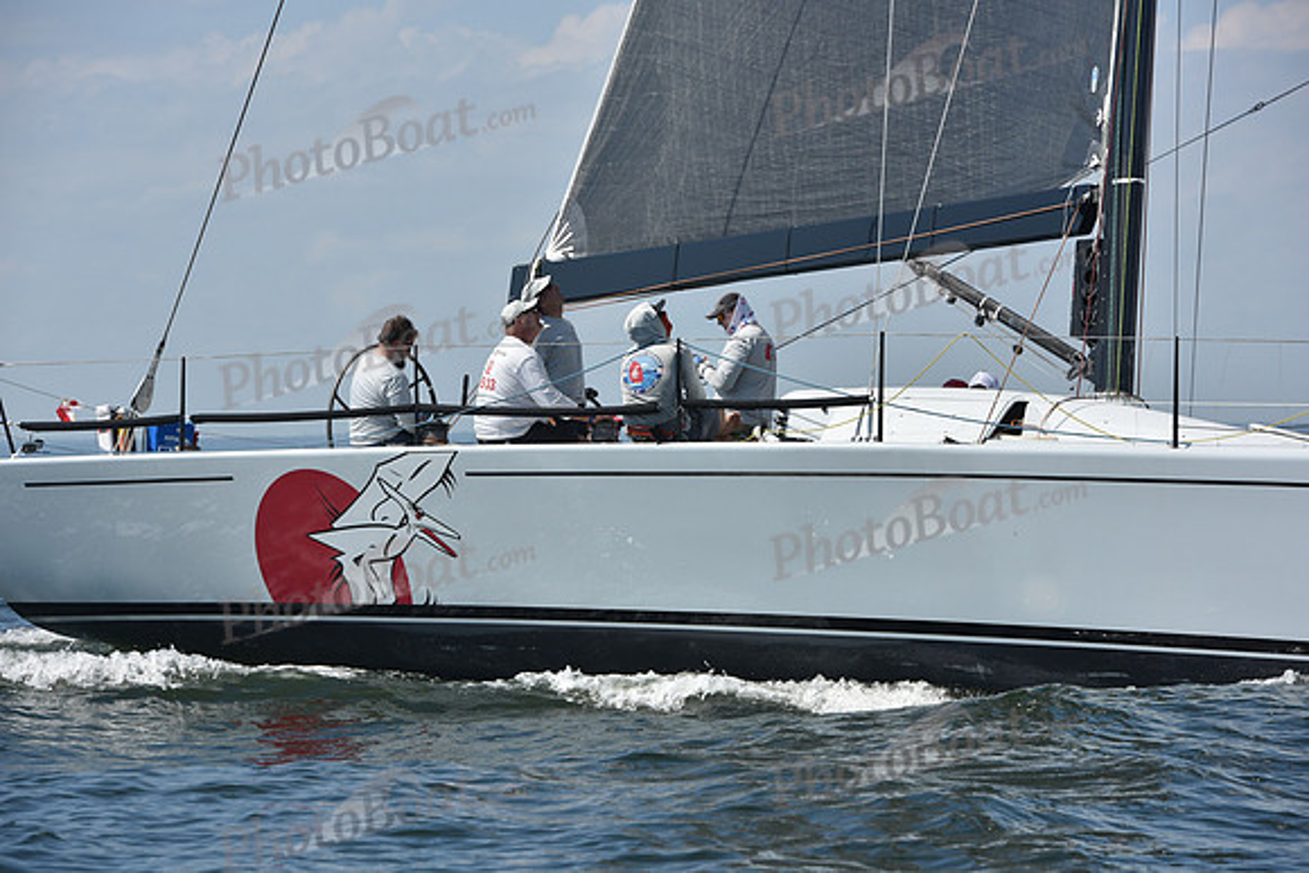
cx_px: 654
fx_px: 5819
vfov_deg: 8.6
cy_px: 436
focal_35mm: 160
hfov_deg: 12.8
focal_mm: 160
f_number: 8
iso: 250
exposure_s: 1/1250
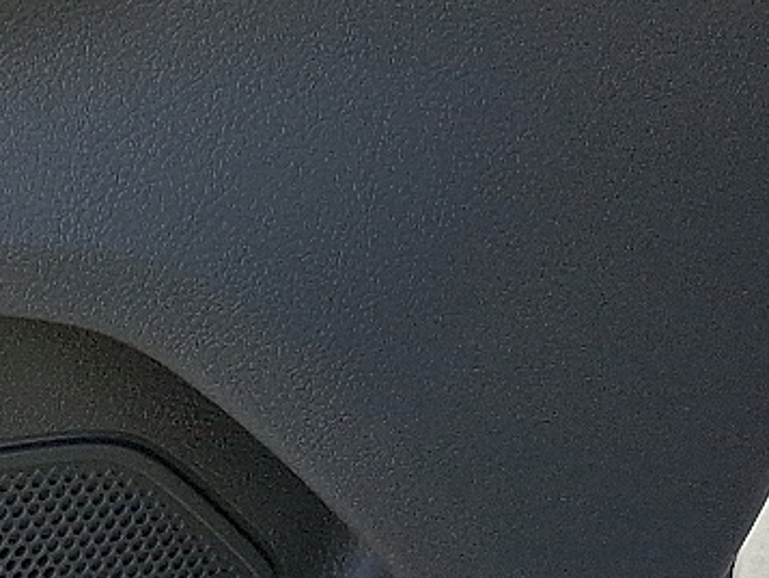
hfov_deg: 14.9
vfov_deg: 12.8
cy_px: -181
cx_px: -679
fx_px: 2489
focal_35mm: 112
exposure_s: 1/100
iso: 29
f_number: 1.8
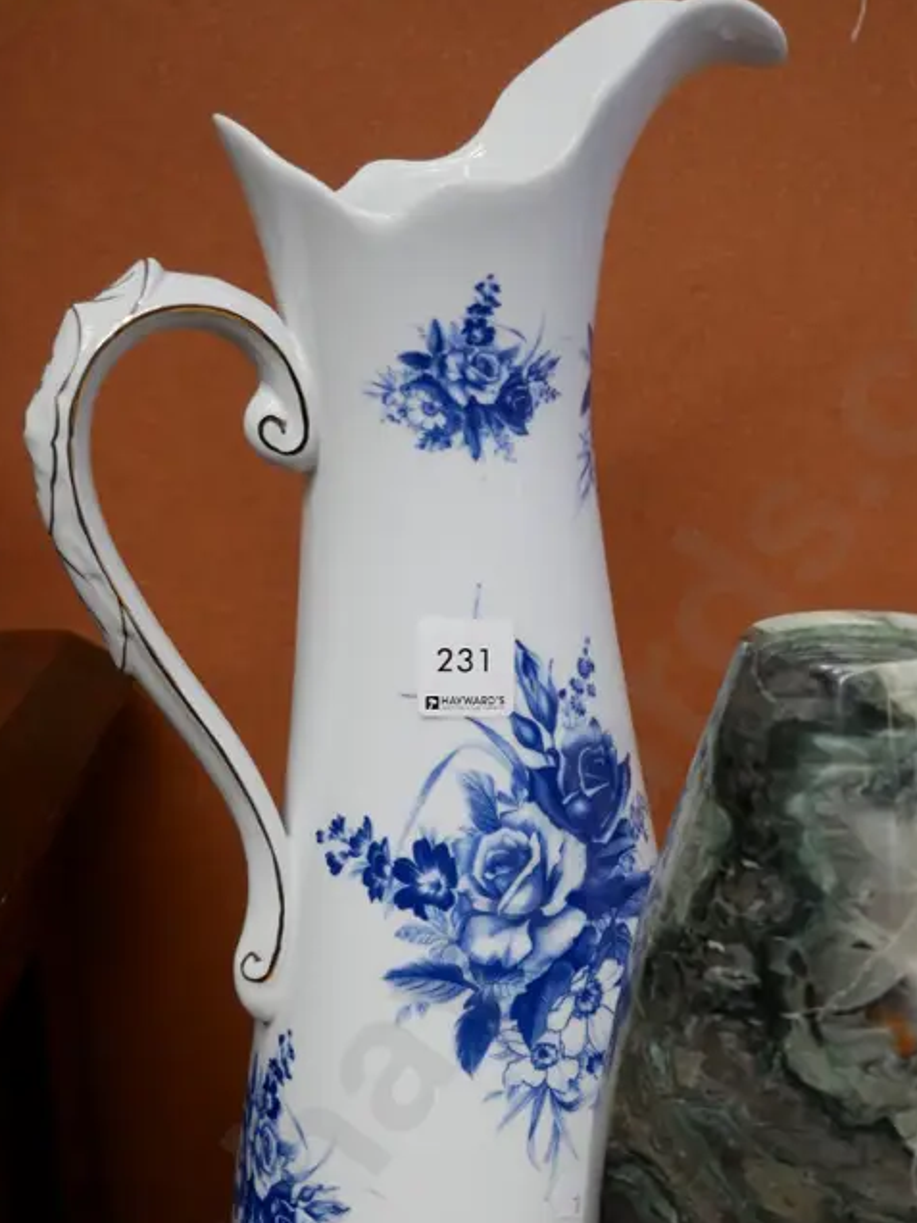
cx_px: 563
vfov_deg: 32.9
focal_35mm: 58
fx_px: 2049
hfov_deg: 25.2
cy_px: 842
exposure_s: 1/60
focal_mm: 18
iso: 800
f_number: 3.9
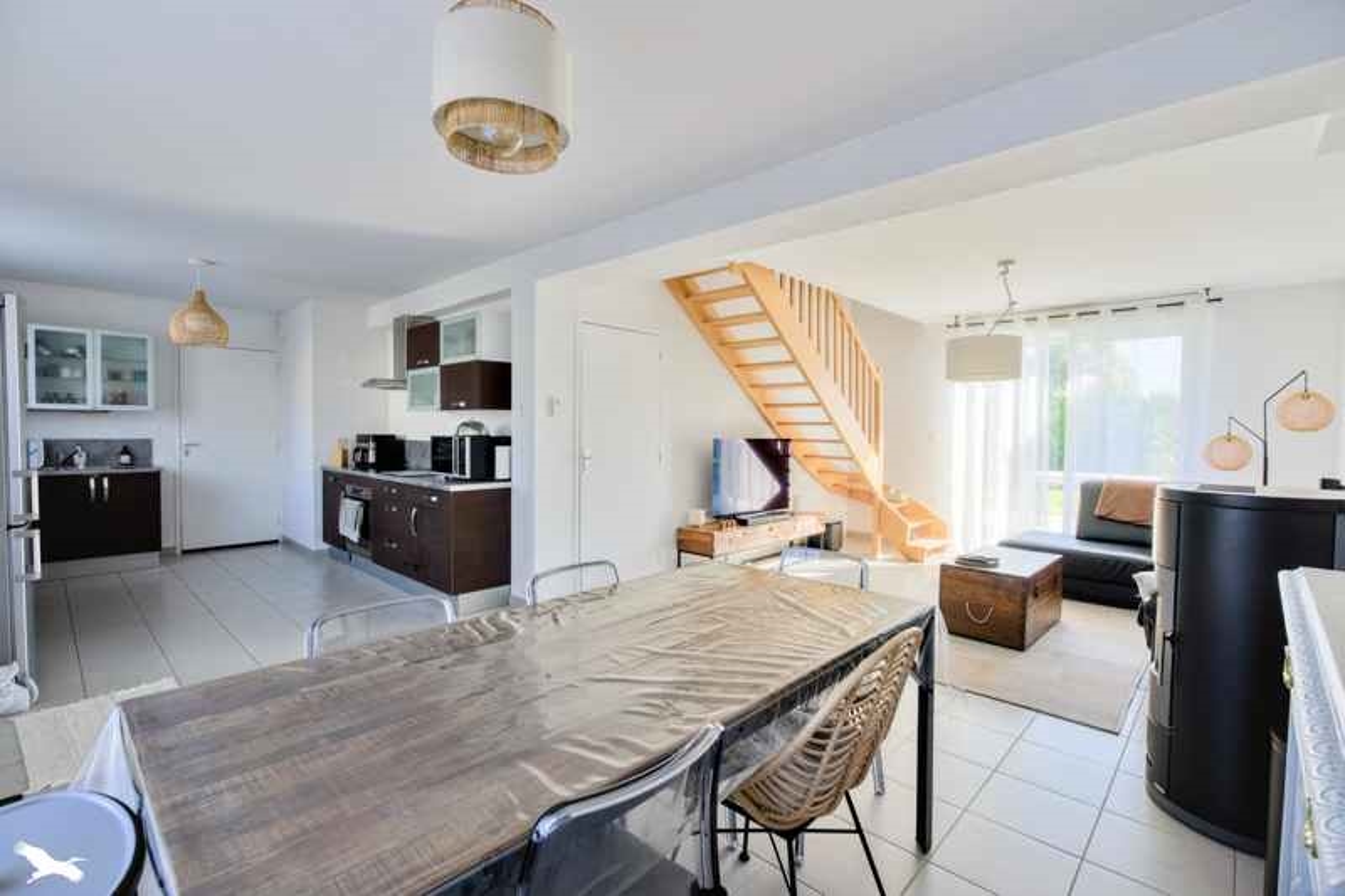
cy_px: 448
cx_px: 672
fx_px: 598
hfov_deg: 96.7
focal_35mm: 16
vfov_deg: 73.7
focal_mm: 16
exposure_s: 1/400
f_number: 8
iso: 800
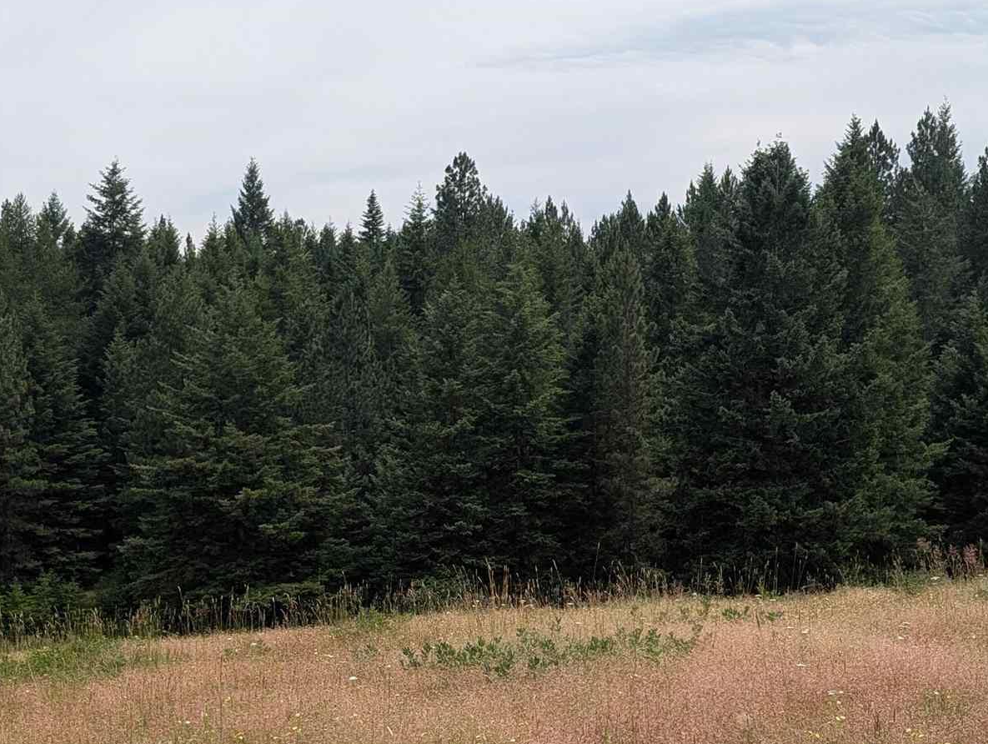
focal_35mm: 62
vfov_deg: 23.6
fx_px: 1772
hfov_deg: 31.0
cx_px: 604
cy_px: 515
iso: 22
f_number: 1.68
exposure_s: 1/1126
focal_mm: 6.9
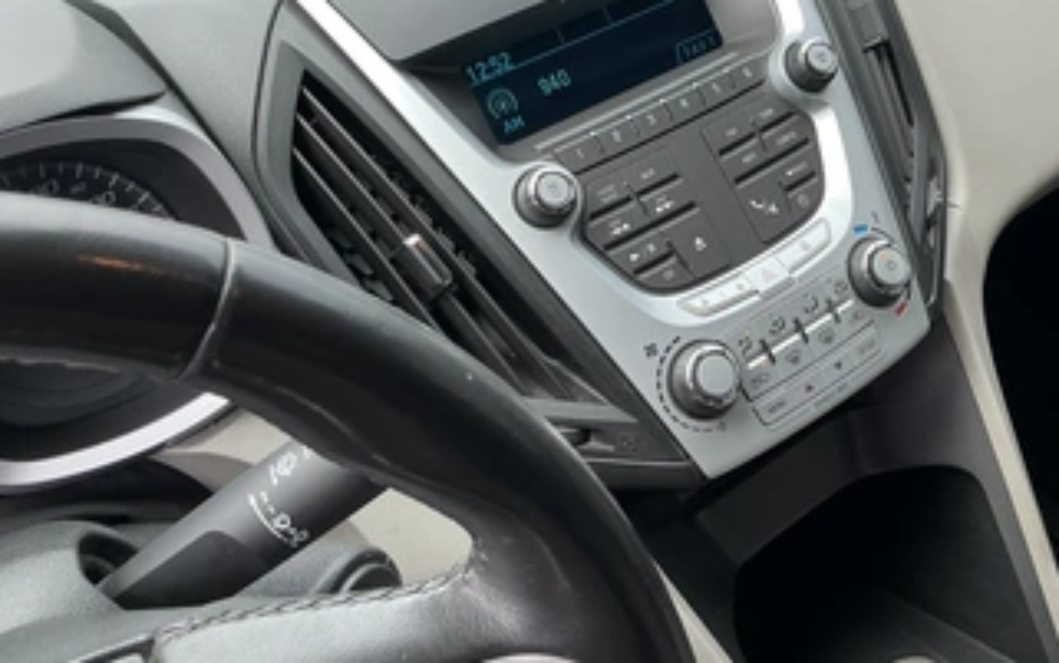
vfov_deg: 34.2
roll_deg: +5.2
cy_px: 234
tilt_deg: -37.8
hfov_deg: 52.3
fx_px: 1068
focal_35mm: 37
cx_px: 650
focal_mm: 3
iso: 20
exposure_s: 1/173
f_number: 1.8
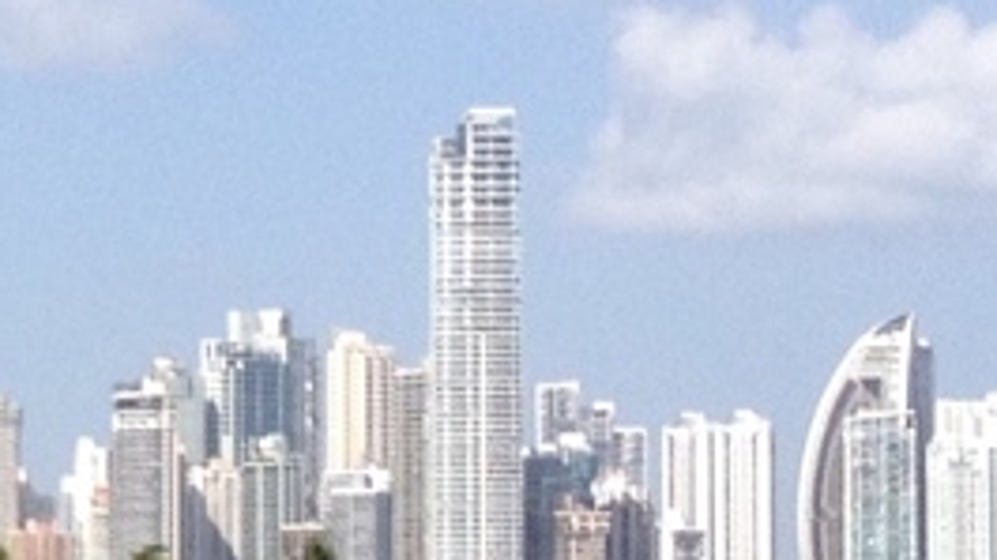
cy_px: 387
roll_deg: -0.5
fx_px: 6080
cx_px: -997
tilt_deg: -0.7
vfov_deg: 5.3
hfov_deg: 8.8
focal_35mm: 230
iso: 50
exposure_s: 1/1972
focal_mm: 4.28
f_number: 2.4
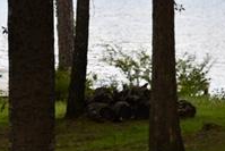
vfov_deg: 2.9
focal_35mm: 482
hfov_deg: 4.3
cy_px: 6
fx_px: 3015
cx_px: -32
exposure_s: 1/250
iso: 100
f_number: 7.1
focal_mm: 100
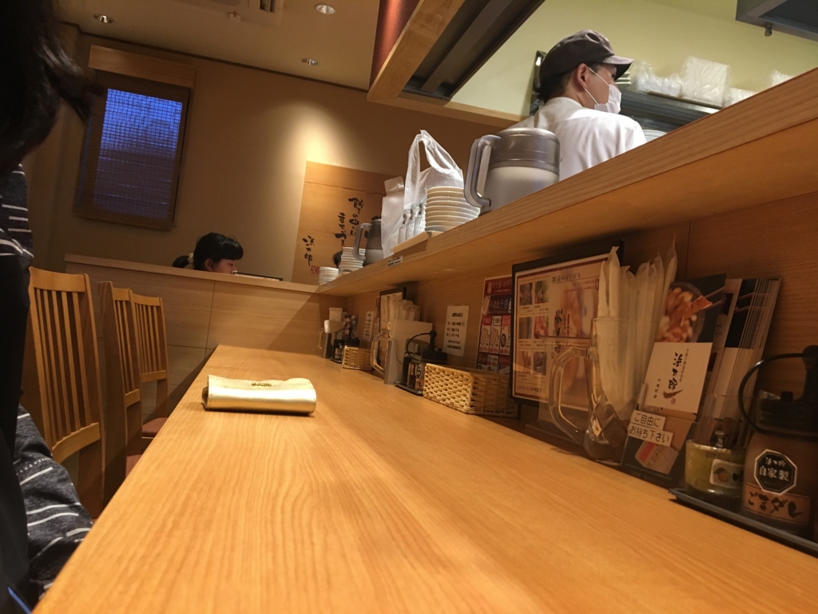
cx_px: 409
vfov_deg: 48.2
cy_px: 307
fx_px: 685
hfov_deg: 61.7
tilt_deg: +2.1
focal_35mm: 29
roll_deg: -7.2
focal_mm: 4.15
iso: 100
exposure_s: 1/30
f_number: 2.2
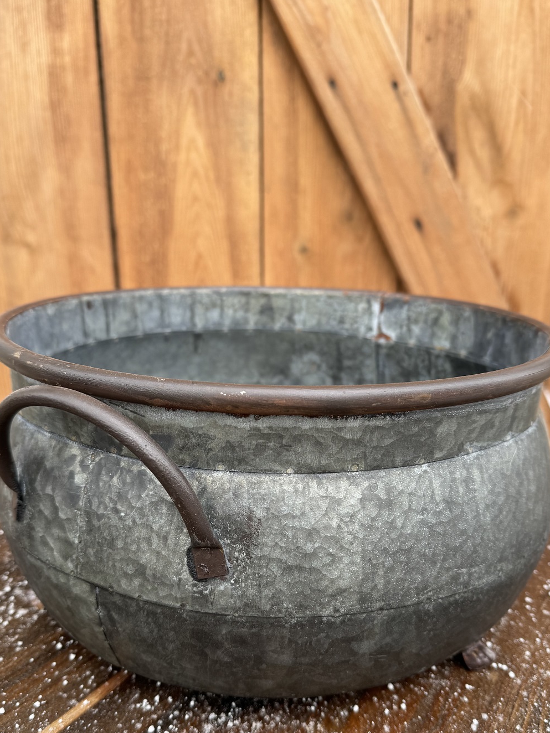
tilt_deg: -18.1
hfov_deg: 48.2
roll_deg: -0.4
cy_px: 424
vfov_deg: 61.3
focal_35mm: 29
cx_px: 282
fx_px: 614
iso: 64
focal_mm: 6.76
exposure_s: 1/121
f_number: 1.78
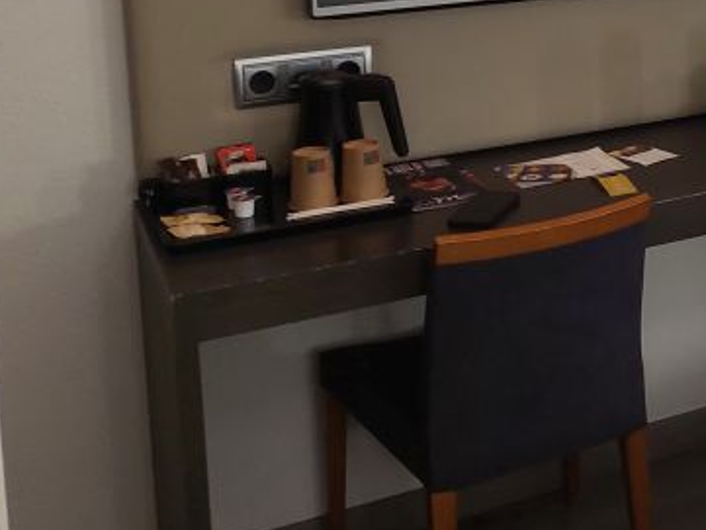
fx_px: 1387
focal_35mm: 68
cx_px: 911
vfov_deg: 20.8
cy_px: -23
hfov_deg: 24.9
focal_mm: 5.23
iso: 320
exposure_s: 1/33
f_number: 1.8
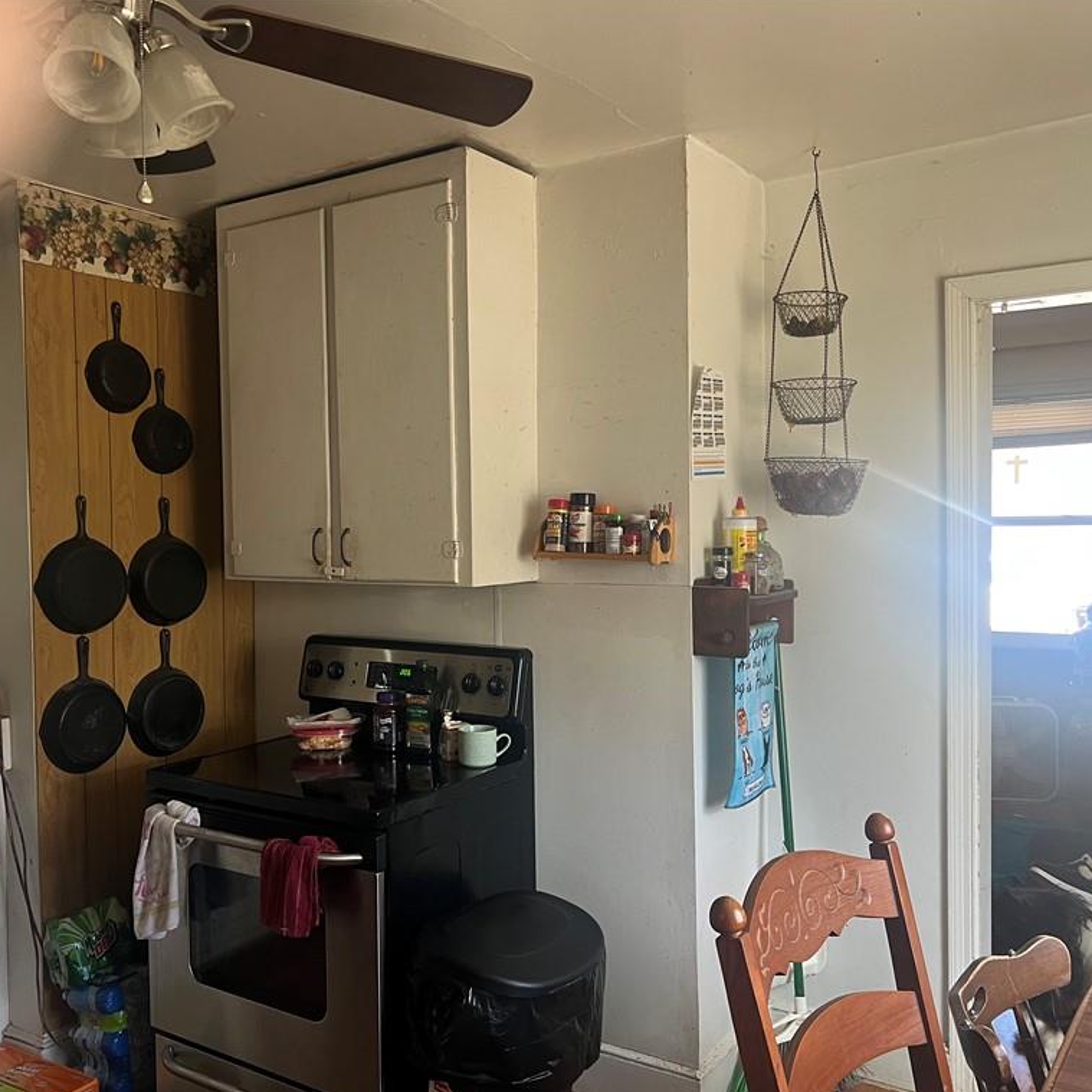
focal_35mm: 31
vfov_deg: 52.5
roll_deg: +0.5
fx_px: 1106
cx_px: 473
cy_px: 548
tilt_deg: -3.2
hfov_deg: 52.4
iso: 160
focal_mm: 5.7
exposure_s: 1/60
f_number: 1.5
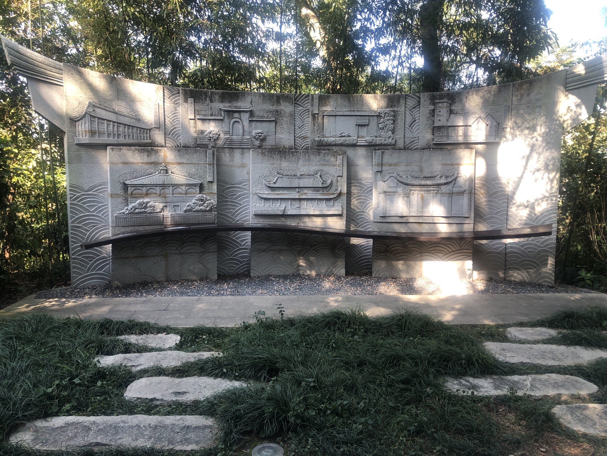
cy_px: 228
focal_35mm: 28
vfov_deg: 49.7
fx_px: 491
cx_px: 304
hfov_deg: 63.4
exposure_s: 1/120
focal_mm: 3.99
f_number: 1.8
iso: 40
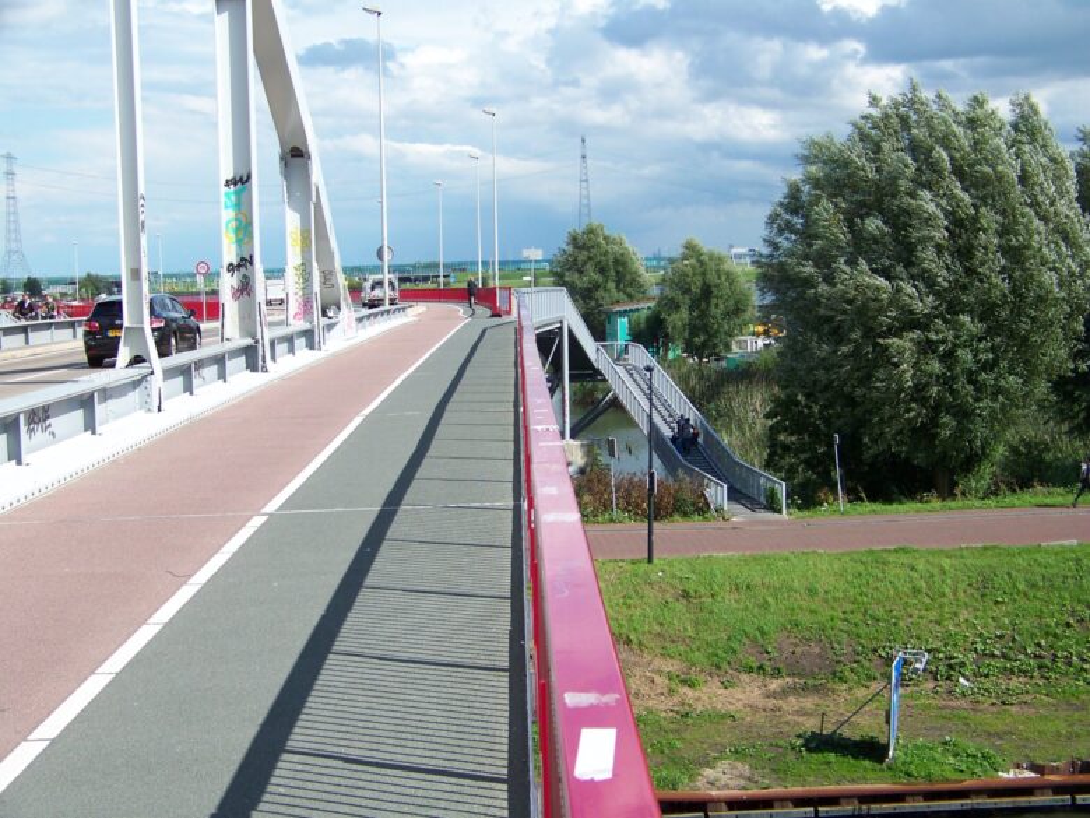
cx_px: 545
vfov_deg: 26.6
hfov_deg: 34.9
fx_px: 1732
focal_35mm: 55
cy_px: 409
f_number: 3.2
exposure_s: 1/1000
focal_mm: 9.36
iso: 64
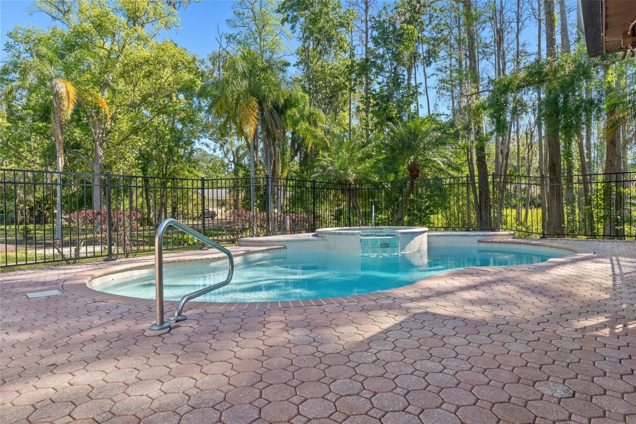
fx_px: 371
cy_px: 212
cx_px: 318
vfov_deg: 59.5
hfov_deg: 81.2
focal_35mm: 21
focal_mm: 14
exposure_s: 1/90
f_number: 8
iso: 800
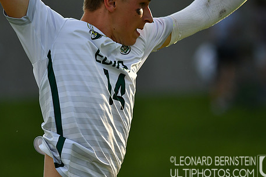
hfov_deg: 3.6
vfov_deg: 2.4
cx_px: 132
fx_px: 4214
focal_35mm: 570
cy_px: 73
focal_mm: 300
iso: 720
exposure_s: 1/3200
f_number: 4
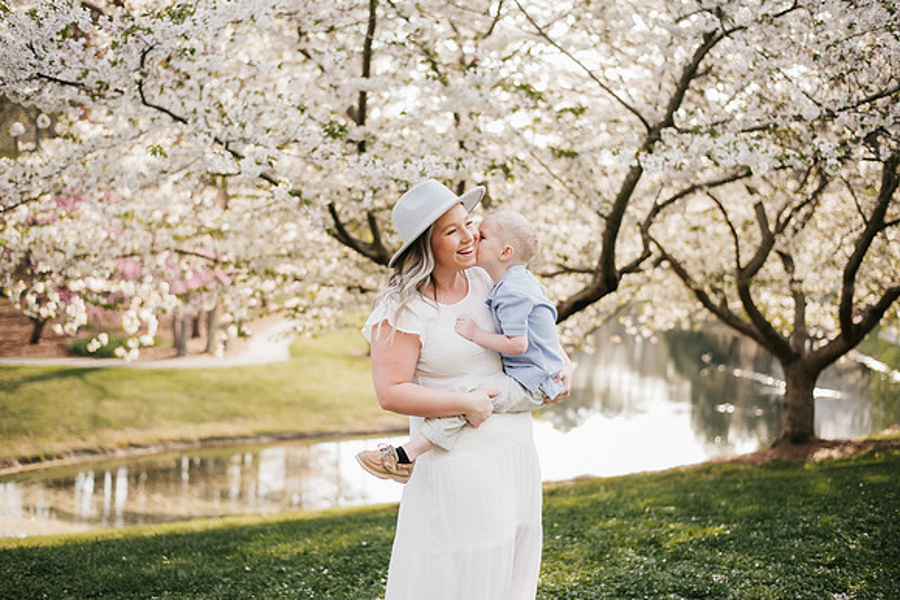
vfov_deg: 27.0
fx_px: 1250
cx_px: 450
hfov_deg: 39.6
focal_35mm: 50
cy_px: 300
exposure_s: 1/400
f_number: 2.2
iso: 125
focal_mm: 50
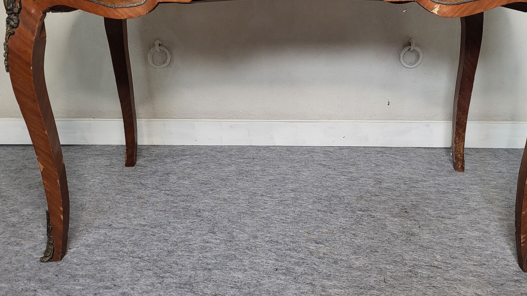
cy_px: 96
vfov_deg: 32.5
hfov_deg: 55.2
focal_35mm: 36
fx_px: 503
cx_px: 291
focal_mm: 5.4
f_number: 1.8
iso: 200
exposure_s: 1/40
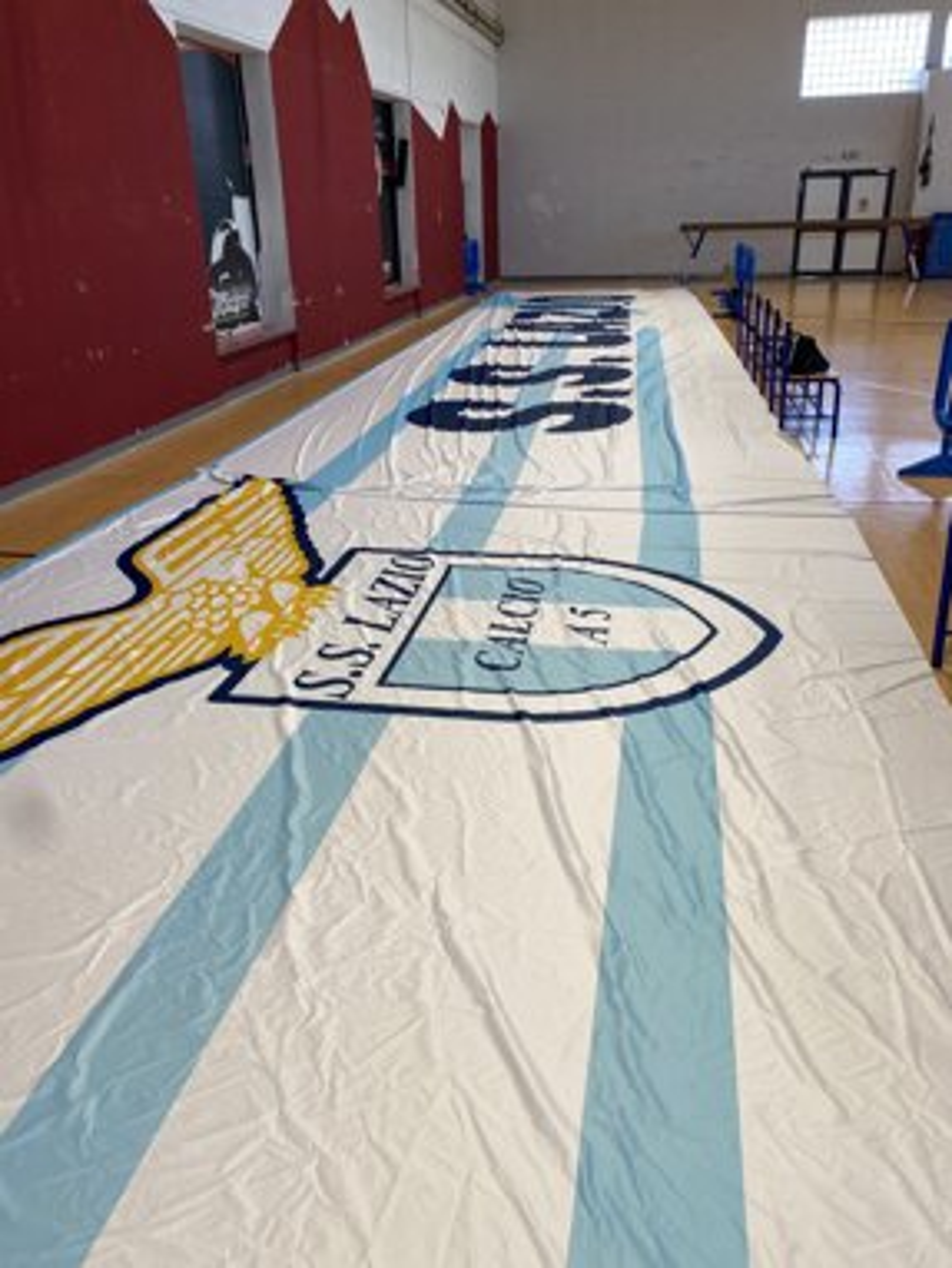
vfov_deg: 67.3
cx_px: 476
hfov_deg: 53.1
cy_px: 634
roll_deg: +2.9
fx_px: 952
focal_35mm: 26
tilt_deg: -23.0
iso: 50
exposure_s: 1/100
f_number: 1.8
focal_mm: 4.25
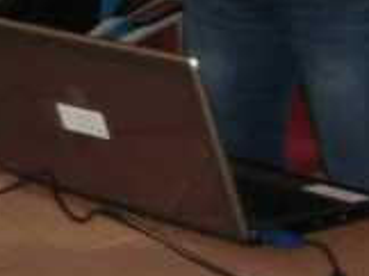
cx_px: -638
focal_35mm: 177
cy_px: -98
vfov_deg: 8.2
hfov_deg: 9.4
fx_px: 1884
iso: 400
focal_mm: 5
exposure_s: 1/60
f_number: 3
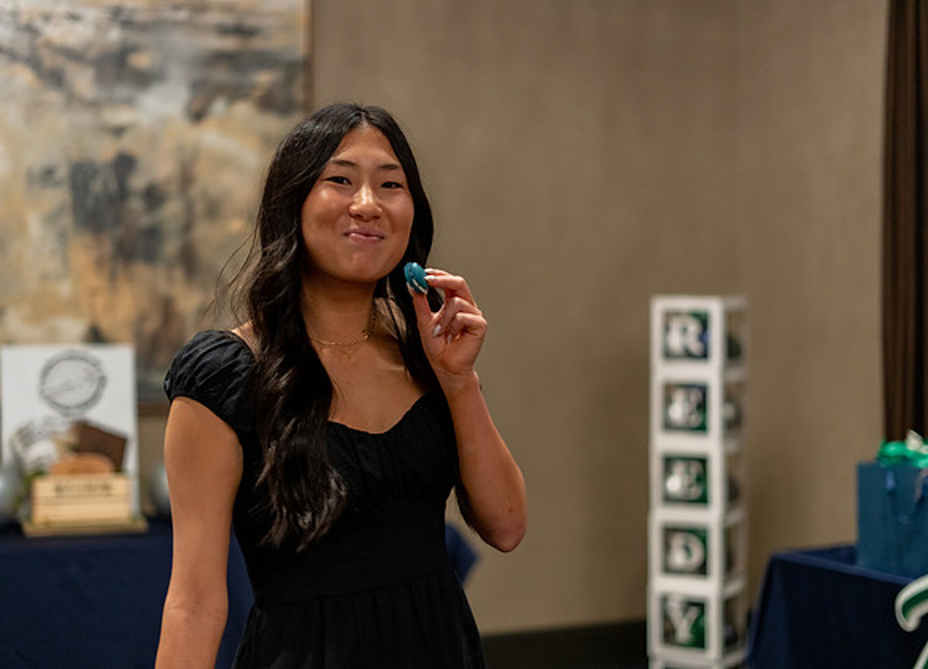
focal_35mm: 53
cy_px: 334
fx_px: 1408
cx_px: 464
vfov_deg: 26.7
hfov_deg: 36.5
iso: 1000
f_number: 1.8
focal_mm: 50
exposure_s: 1/250
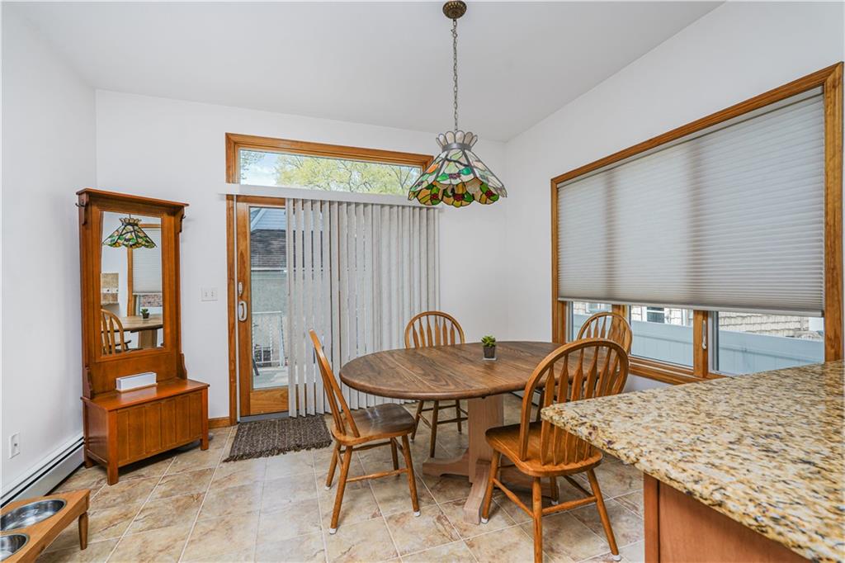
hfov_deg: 96.8
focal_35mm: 16
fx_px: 375
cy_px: 282
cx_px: 422
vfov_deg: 73.7
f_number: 7.1
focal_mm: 16
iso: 64
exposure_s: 1/100
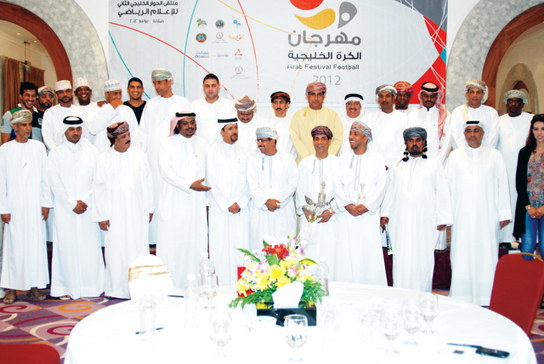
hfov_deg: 46.4
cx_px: 272
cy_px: 182
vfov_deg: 32.0
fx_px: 635
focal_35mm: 42
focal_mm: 28
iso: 400
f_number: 3.5
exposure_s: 1/60
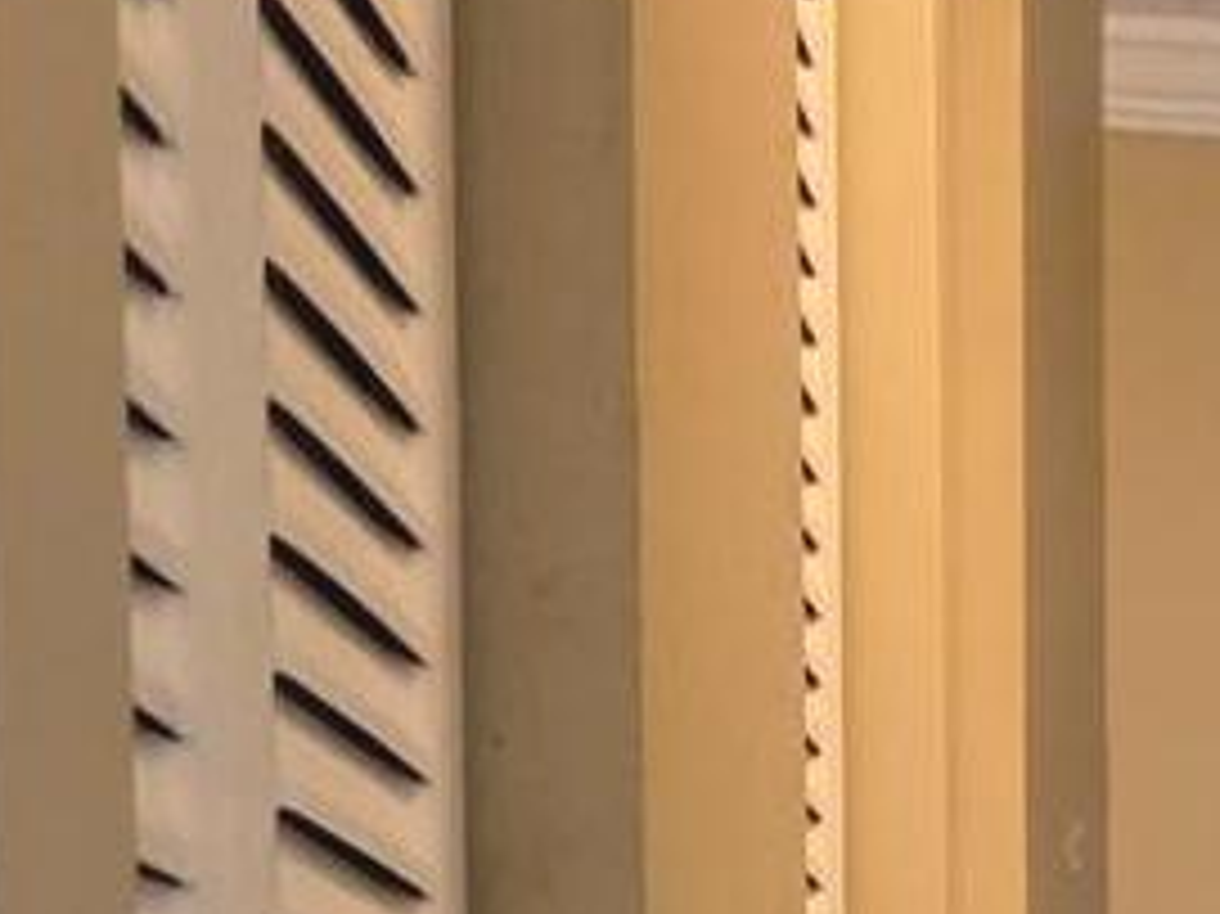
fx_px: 5355
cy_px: 2454
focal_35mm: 152
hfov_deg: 10.9
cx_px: 2998
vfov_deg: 8.6
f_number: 1.7
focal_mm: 6.3
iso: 1000
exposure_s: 1/120
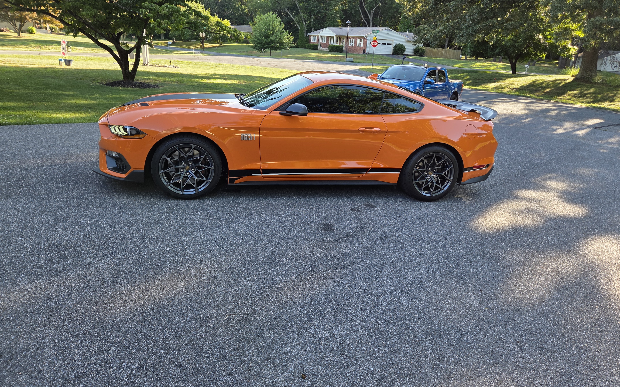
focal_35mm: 25
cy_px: 166
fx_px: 422
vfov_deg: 49.1
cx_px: 312
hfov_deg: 72.5
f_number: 1.8
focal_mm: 5.4
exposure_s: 1/681
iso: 80
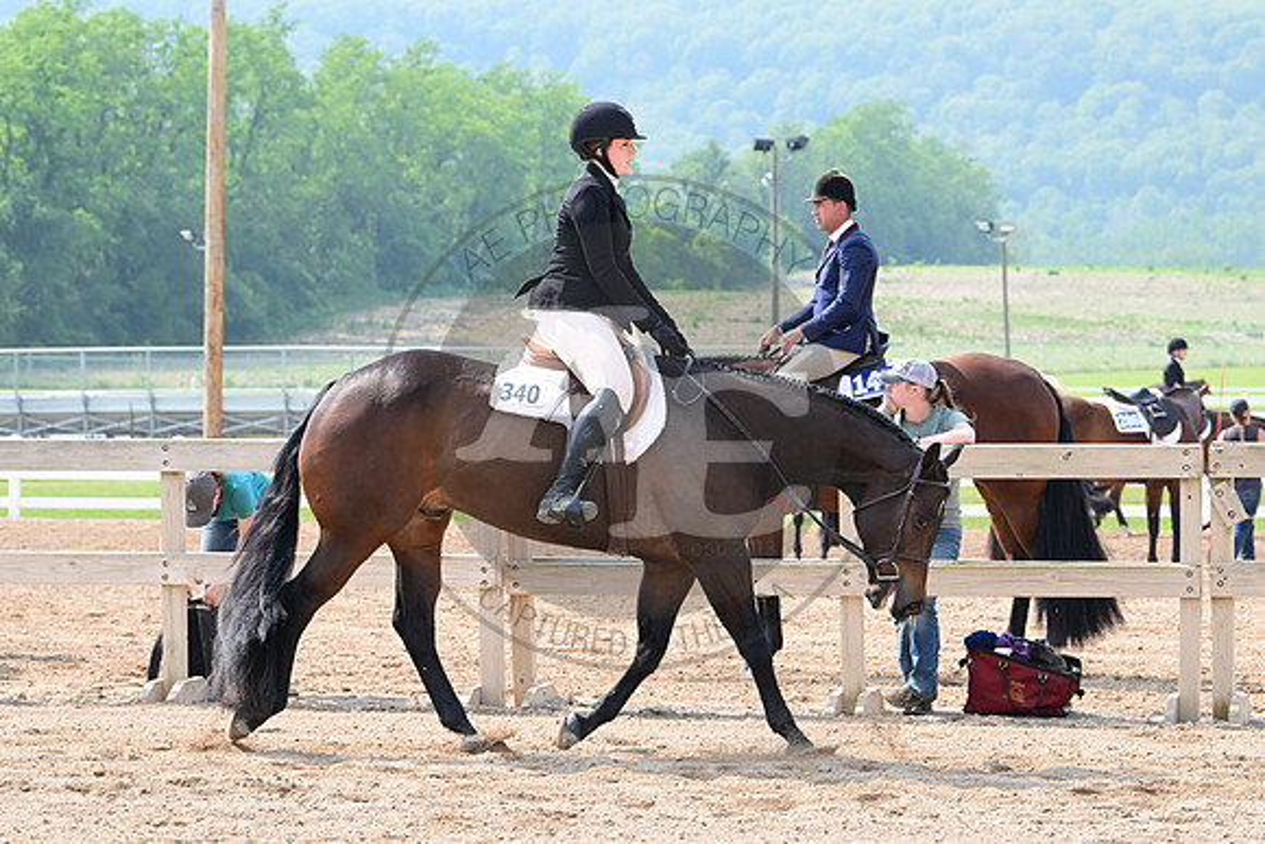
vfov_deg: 10.6
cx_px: 632
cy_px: 422
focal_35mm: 130
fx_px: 4569
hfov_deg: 15.8
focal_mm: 130
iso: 1000
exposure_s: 1/1000
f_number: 7.1
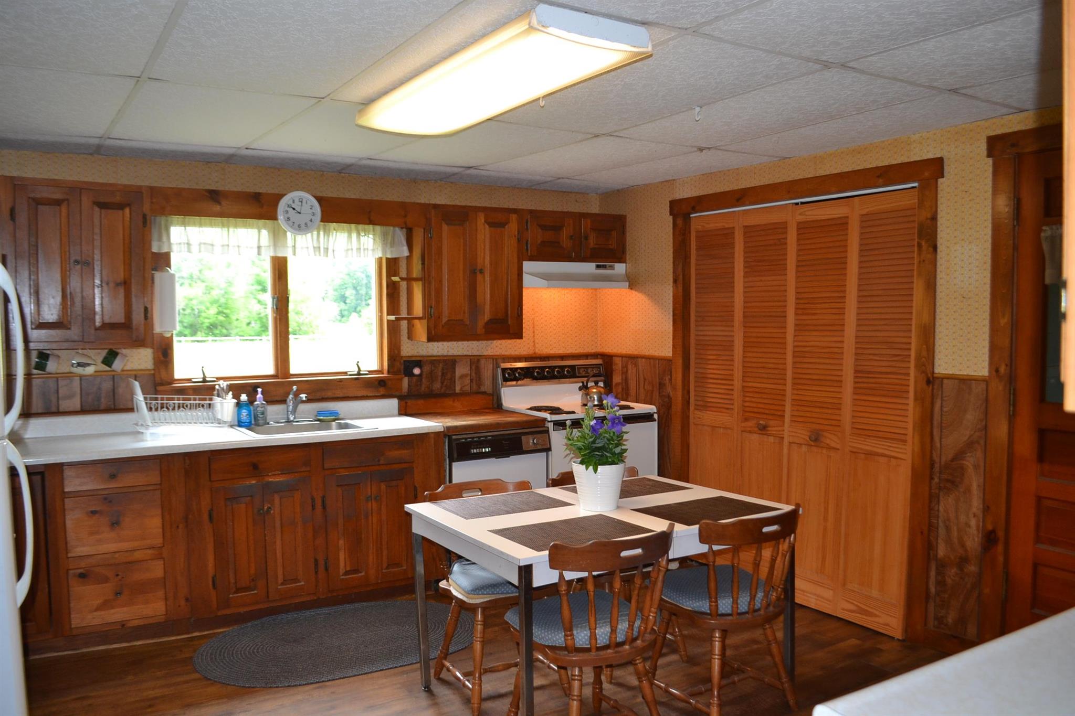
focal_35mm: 27
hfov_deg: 67.4
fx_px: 806
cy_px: 358
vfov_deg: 47.9
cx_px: 538
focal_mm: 18
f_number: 3.5
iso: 450
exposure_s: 1/60
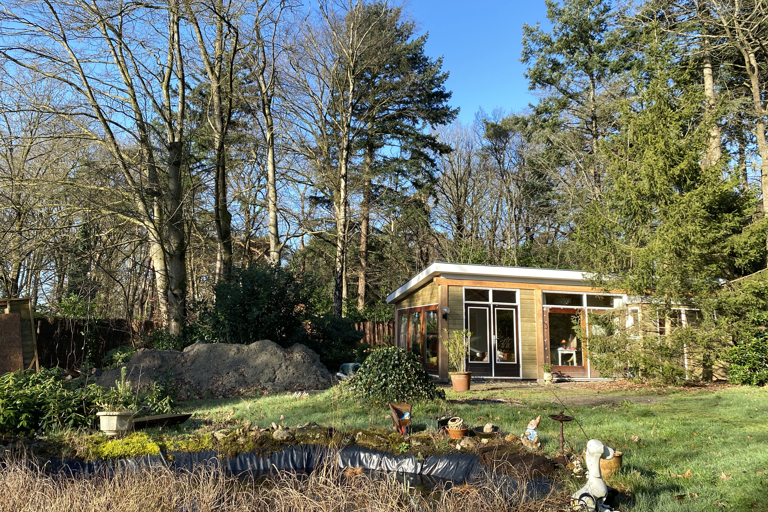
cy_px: 221
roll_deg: -1.3
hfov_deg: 61.9
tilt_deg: +11.8
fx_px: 640
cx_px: 385
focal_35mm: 30
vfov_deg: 43.5
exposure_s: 1/827
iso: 32
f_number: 1.8
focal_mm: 4.25
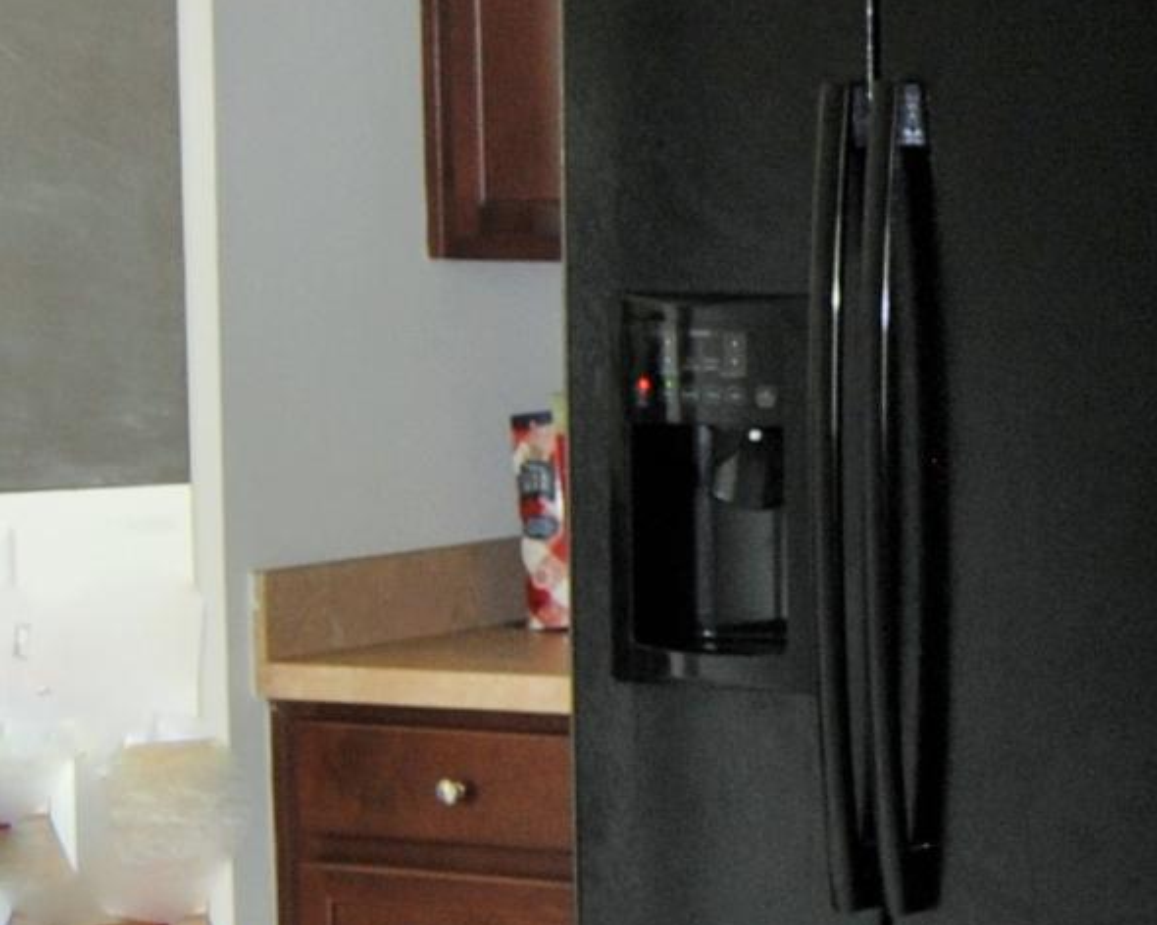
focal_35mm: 129
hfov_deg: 14.4
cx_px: 1432
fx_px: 4417
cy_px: 349
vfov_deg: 12.0
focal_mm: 18
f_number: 3.5
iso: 200
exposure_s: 1/6
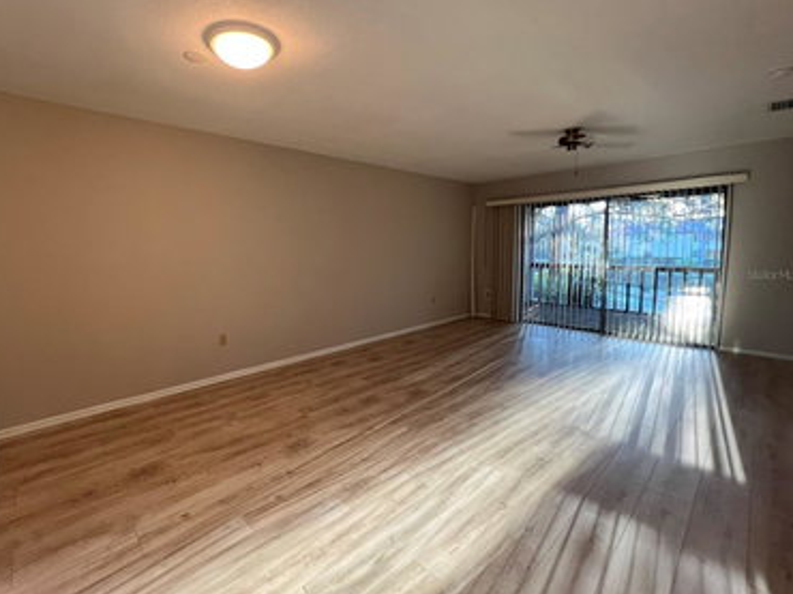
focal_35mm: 15
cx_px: 344
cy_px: 274
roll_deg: +1.0
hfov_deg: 97.6
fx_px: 343
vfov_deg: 81.5
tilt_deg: -4.3
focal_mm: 1.57
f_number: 1.8
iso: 320
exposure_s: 1/60
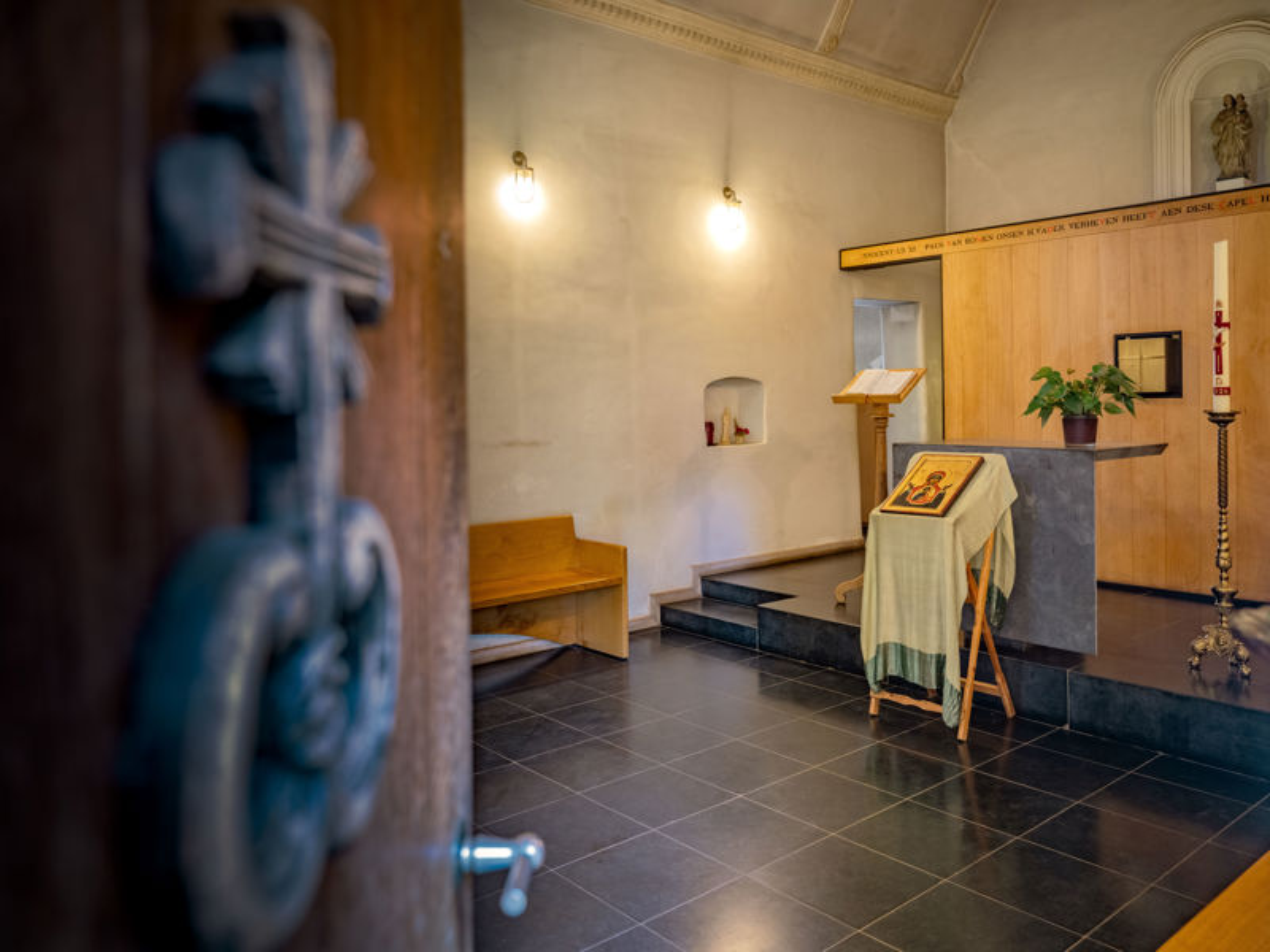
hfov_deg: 69.4
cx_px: 635
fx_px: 917
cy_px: 476
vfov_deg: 54.9
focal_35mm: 25
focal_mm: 32
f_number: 4
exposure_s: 1/30
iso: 1000
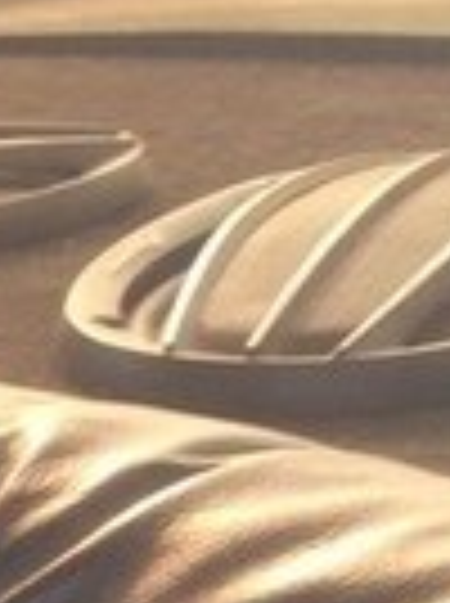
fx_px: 2487
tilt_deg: -27.2
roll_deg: +5.7
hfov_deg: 8.5
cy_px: 956
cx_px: -954
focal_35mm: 143
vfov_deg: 12.9
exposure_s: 1/100
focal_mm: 4.15
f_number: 2.2
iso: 50
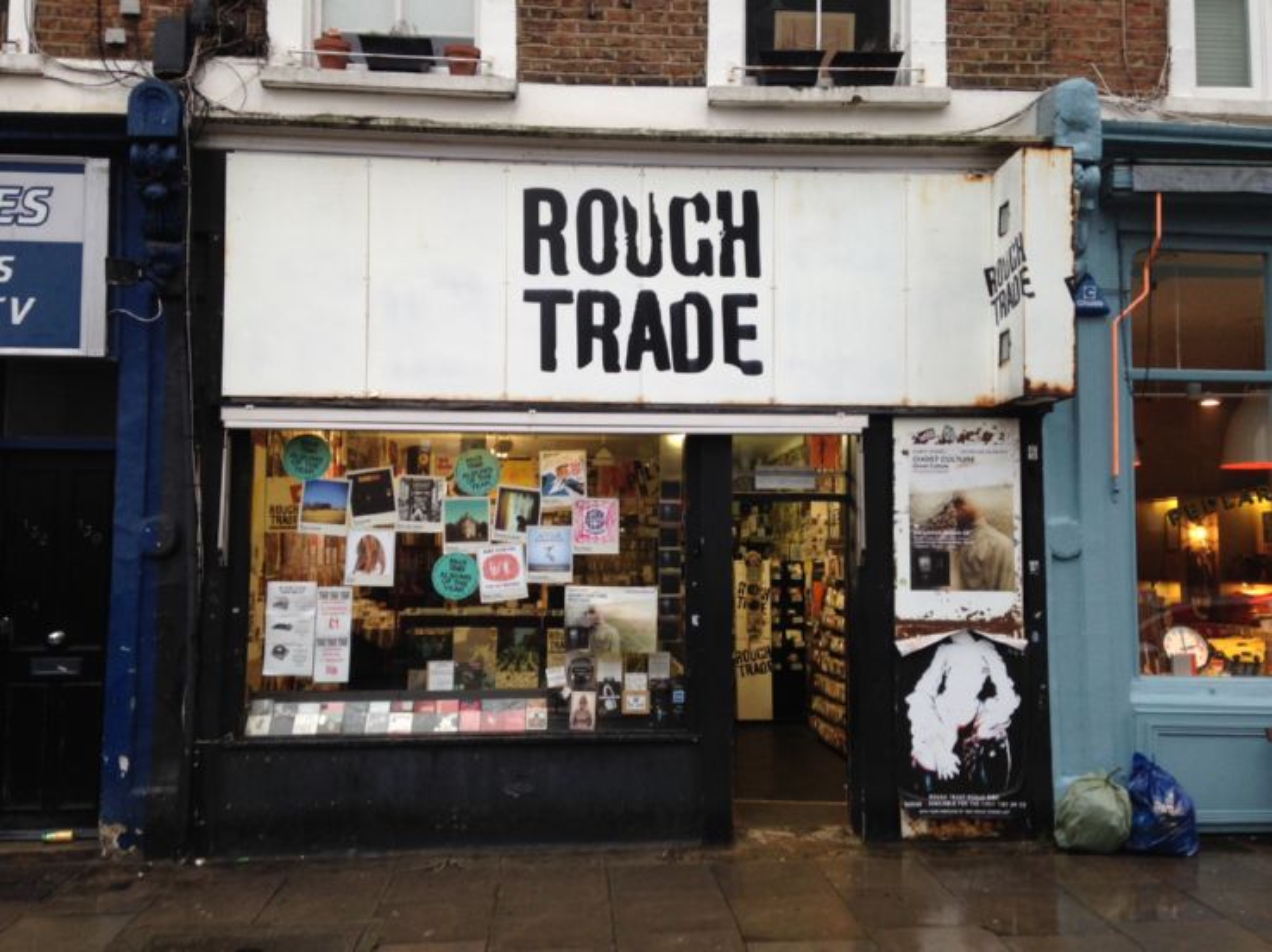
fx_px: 1212
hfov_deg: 55.4
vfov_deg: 42.9
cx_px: 636
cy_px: 476
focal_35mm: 33
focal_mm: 4.12
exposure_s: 1/24
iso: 50
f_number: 2.4
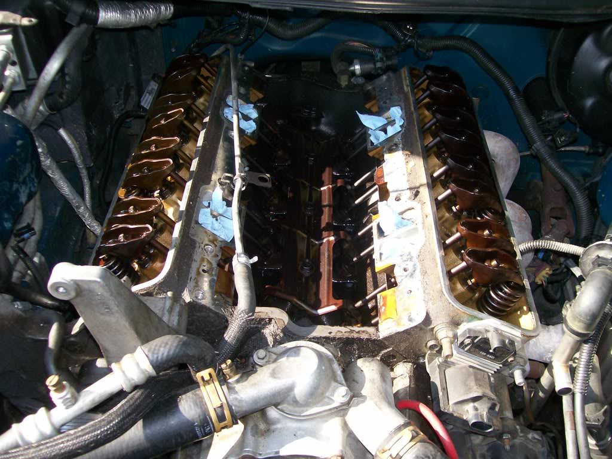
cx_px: 306
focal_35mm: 36
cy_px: 230
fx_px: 636
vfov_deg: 39.7
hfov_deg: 51.4
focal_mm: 6
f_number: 2.7
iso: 80
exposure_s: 1/177
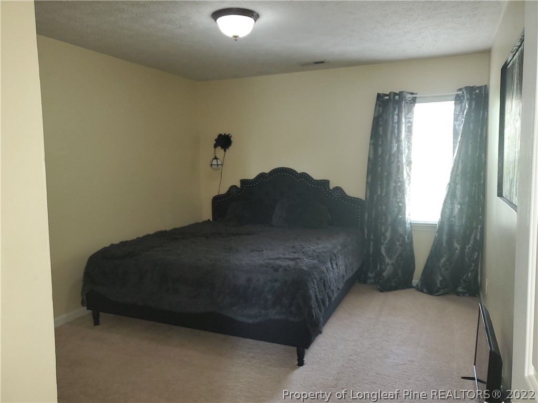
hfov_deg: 67.3
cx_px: 269
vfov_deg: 53.1
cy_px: 202
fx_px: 404
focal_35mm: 26
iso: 125
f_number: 1.5
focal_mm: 4.3
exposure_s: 1/24
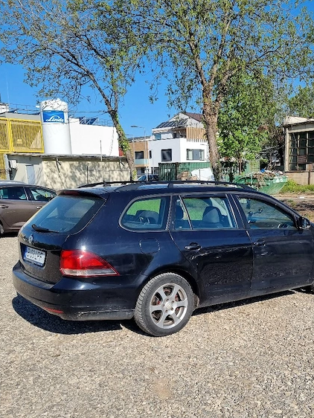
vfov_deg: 49.7
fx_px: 447
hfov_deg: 38.4
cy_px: 260
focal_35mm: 37
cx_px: 200
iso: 50
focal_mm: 5.4
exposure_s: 1/3333
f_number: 1.8
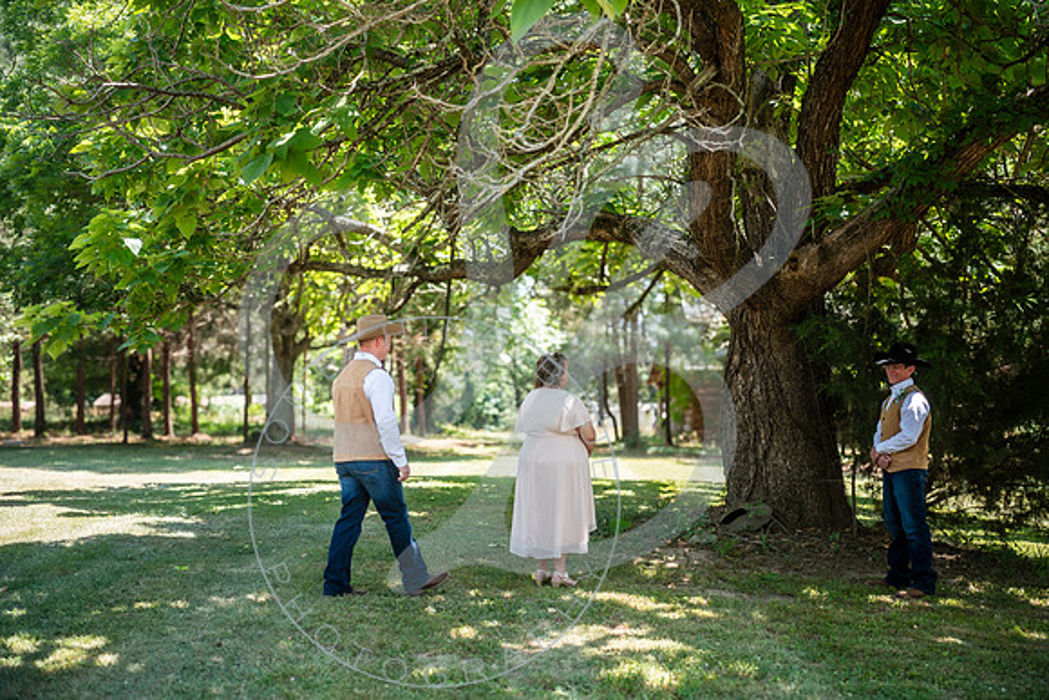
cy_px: 350
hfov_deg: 38.0
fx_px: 1522
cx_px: 524
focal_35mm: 52
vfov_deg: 25.9
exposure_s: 1/400
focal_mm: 52
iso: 100
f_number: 2.8
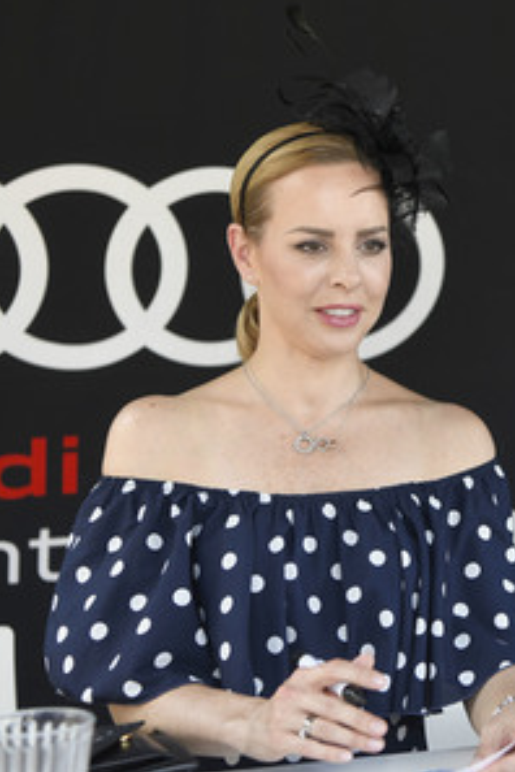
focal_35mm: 76
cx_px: 579
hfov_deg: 17.3
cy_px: 385
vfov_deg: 26.7
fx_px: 1631
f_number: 4
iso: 640
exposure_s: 1/640
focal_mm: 50
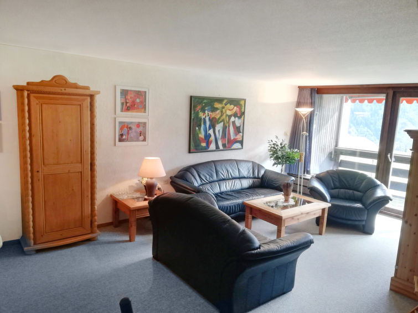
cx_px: 209
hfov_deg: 65.3
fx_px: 326
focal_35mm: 27
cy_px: 156
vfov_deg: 51.3
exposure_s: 1/50
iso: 100
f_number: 2.2
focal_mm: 3.81
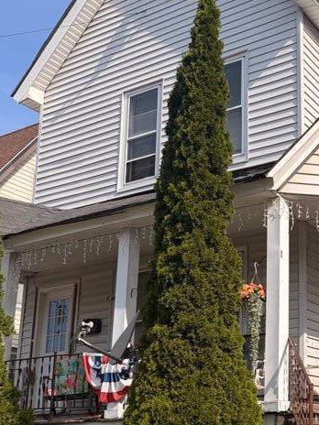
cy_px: 276
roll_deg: +1.3
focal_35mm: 53
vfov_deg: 35.9
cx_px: 340
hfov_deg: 25.7
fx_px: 651
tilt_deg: +13.6
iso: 80
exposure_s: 1/3759
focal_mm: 6.76
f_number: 1.78
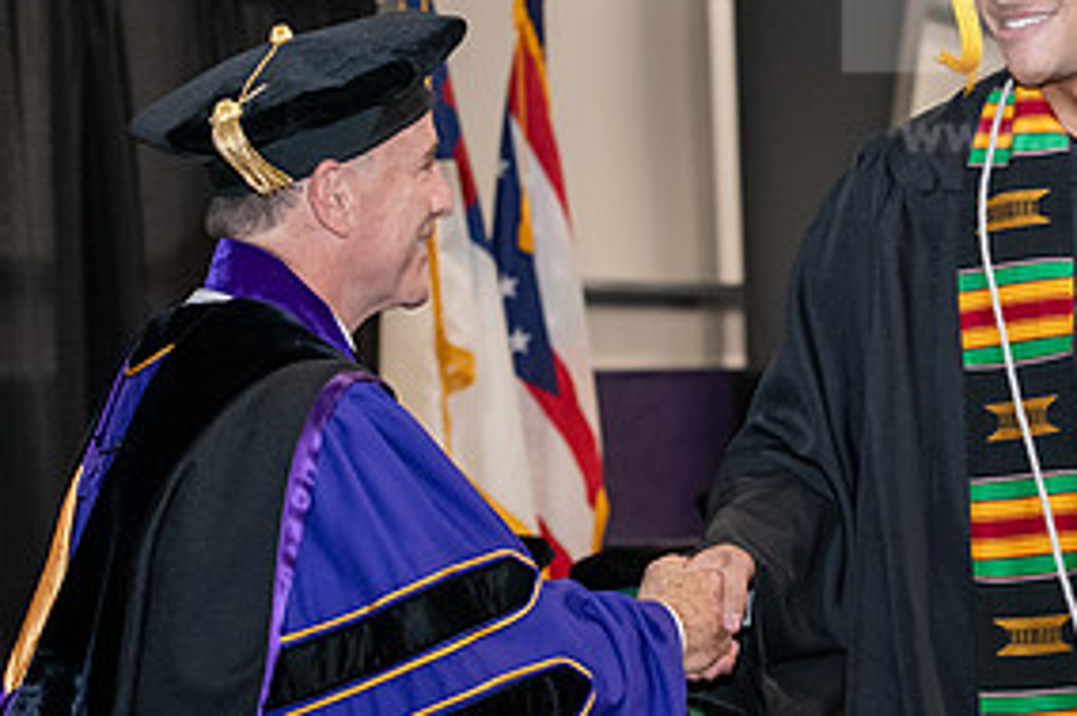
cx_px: 728
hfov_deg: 14.3
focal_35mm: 143
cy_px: 214
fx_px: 4275
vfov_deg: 9.6
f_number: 5
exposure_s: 1/200
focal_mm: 70
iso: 2500
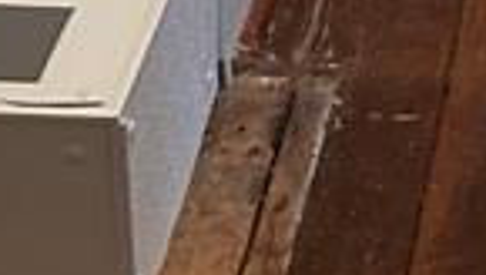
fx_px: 2581
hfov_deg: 10.5
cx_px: 650
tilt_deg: -13.5
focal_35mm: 200
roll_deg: +0.5
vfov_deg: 5.1
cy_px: -996
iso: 200
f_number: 1.5
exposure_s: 1/60
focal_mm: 5.7
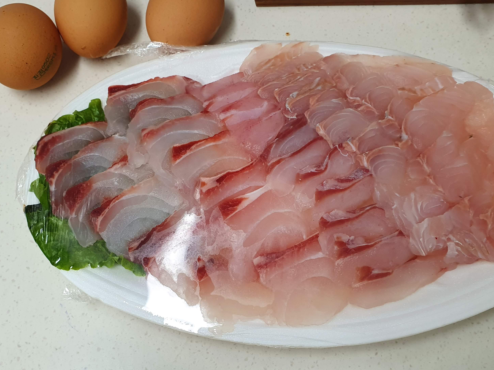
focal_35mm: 36
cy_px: 215
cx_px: 234
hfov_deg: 51.3
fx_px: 514
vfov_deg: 39.5
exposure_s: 1/120
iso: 125
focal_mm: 4.32
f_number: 2.4
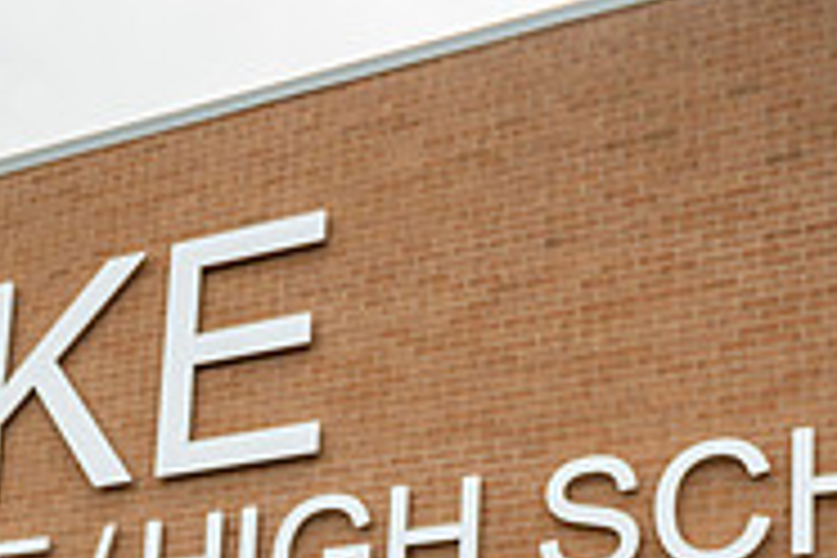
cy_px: 857
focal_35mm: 75
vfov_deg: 16.4
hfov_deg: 26.7
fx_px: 1744
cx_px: 212
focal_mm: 24
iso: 400
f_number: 4
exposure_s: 1/800
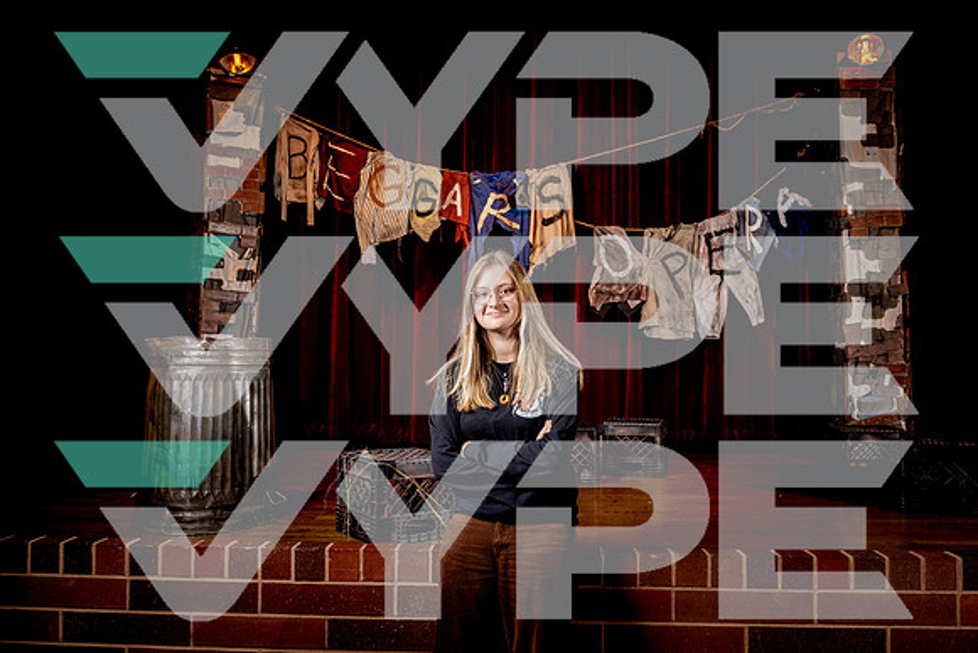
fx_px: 815
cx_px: 489
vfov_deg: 43.6
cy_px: 326
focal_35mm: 30
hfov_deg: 61.9
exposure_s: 1/250
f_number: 7.1
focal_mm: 30
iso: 640
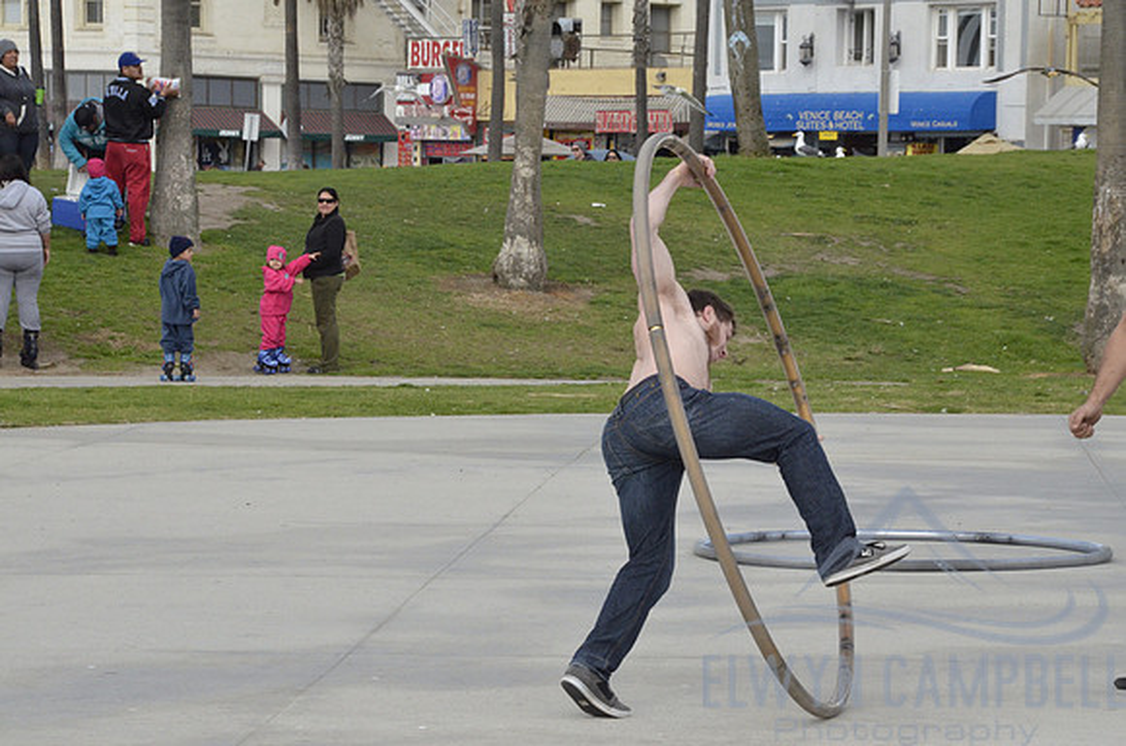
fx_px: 4307
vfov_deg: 9.9
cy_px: 373
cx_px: 563
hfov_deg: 14.9
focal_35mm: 138
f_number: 14
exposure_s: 1/1000
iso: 2000
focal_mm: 92
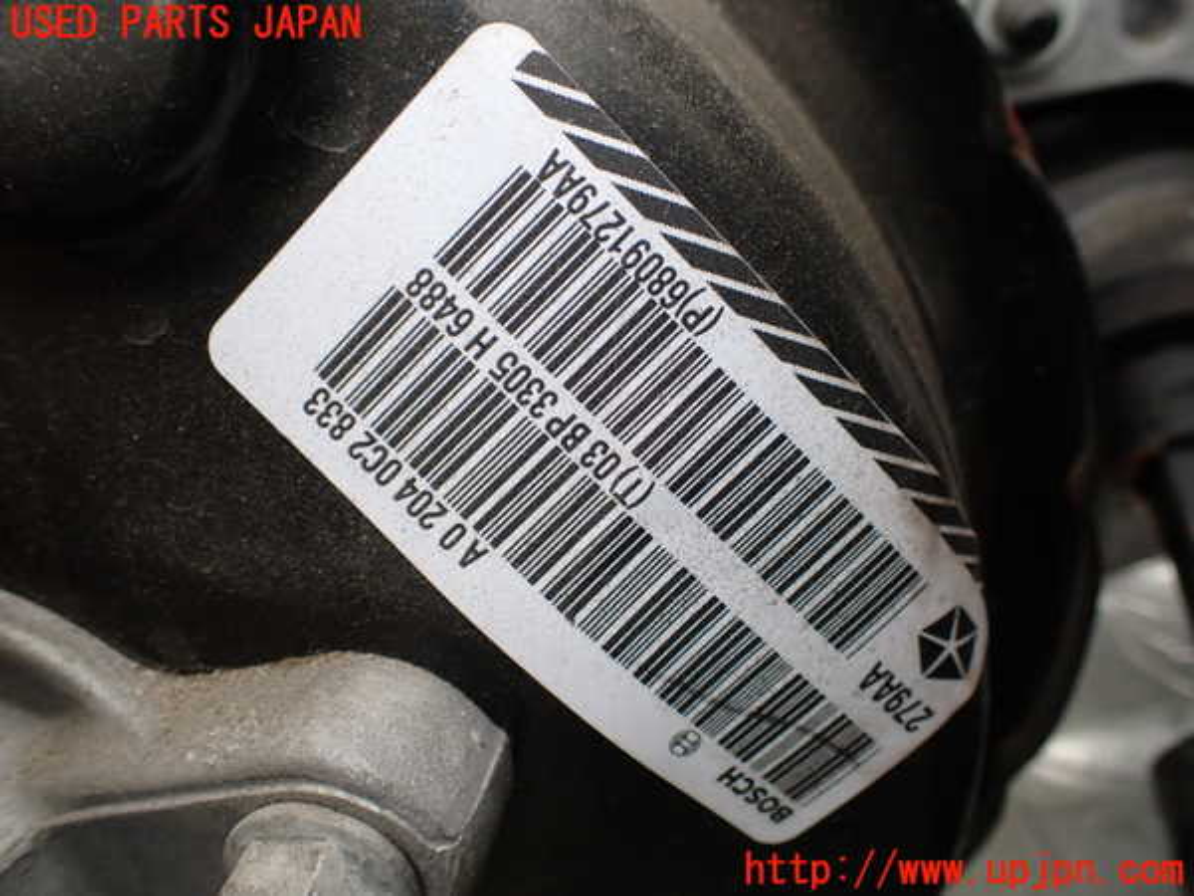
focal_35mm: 30
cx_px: 597
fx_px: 1035
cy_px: 448
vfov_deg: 46.8
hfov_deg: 60.0
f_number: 2.3
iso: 160
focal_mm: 5.4
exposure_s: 1/125
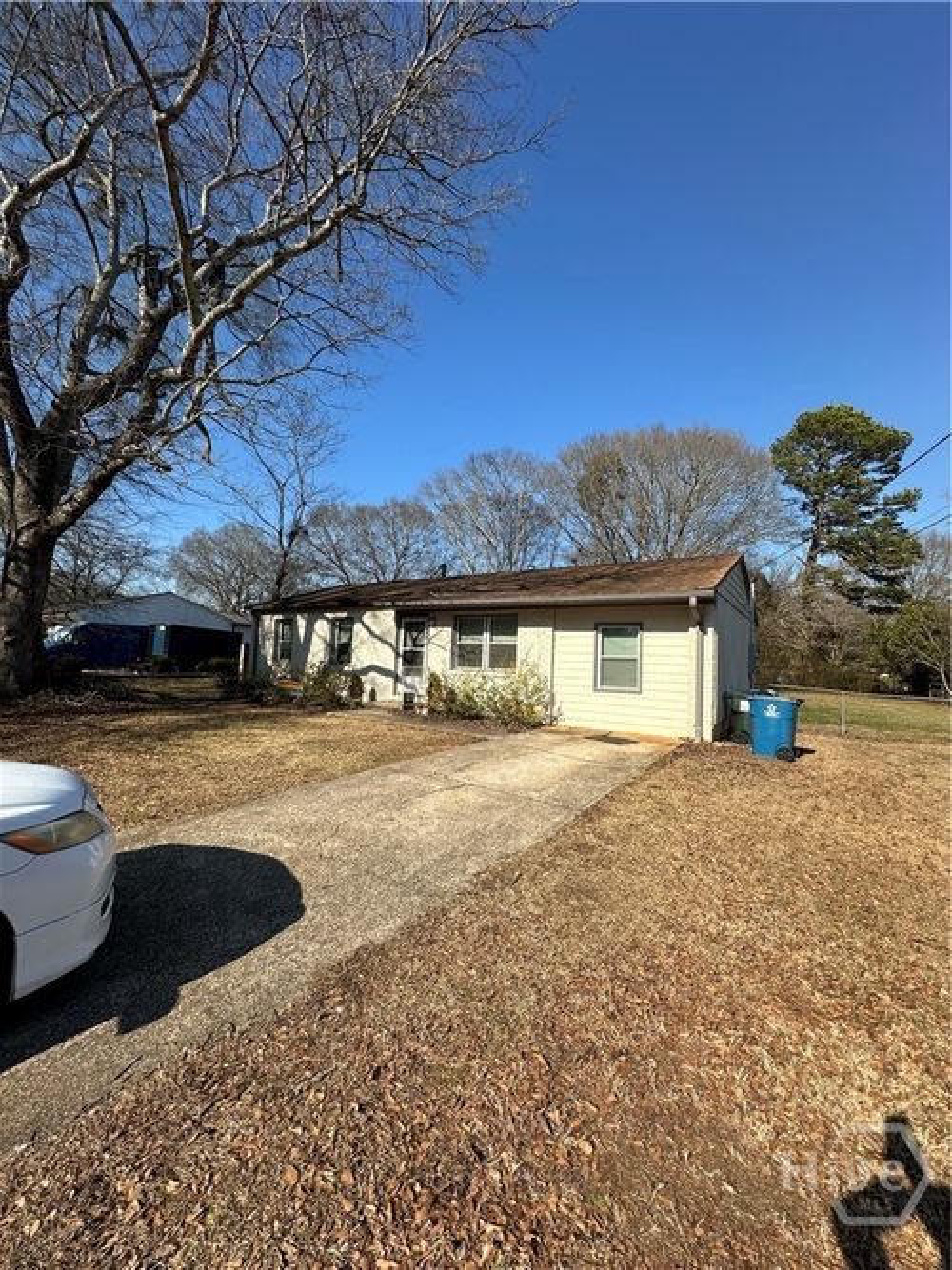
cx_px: 476
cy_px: 635
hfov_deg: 85.7
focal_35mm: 14
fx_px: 514
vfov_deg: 102.1
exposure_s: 1/2132
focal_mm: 2.22
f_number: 2.2
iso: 40
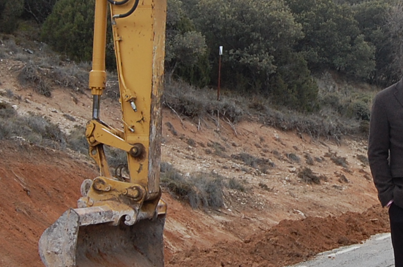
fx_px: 1095
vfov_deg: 13.9
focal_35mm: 98
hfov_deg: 20.6
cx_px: 328
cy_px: 109
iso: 400
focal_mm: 22
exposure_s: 1/160
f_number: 9
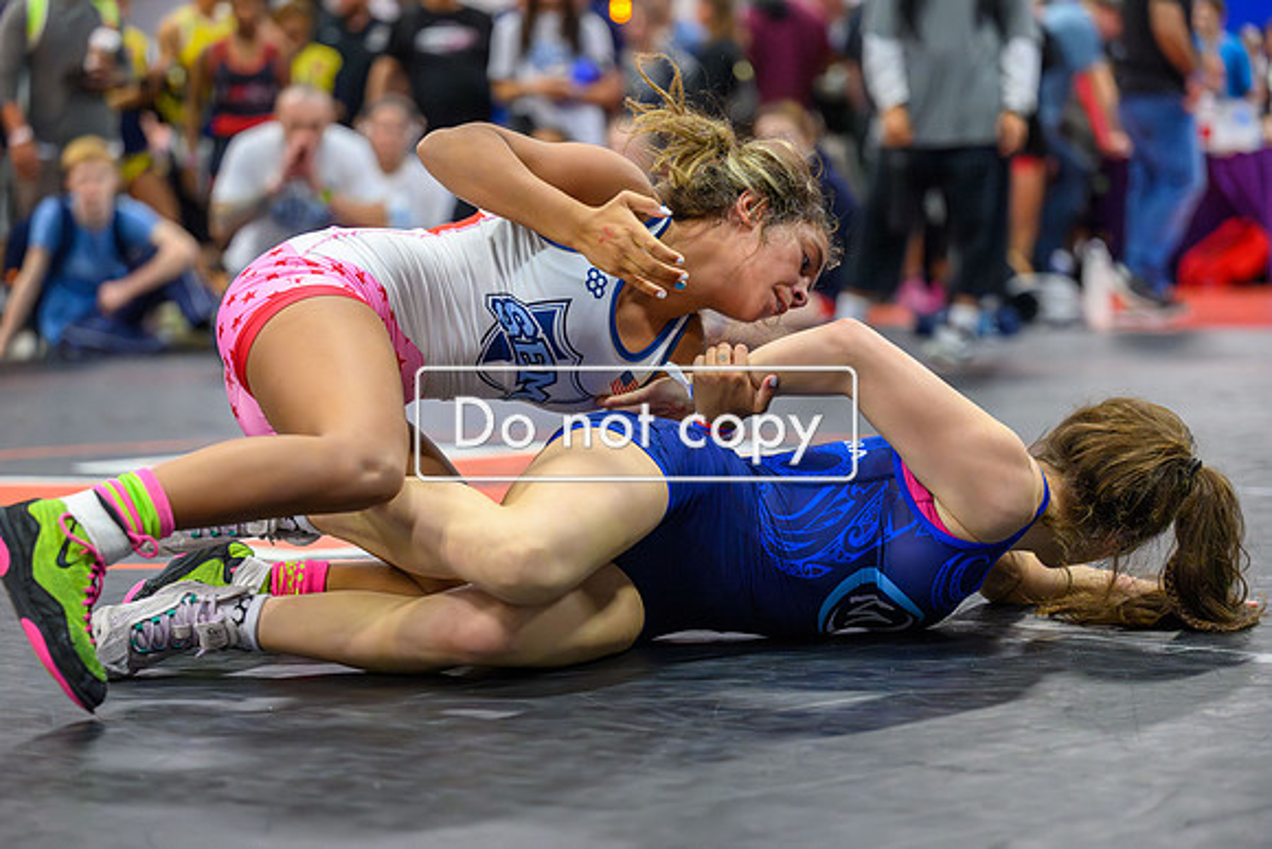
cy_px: 440
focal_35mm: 104
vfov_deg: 13.2
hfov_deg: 19.6
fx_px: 3677
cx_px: 608
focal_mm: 99
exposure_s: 1/640
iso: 20000
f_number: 2.8
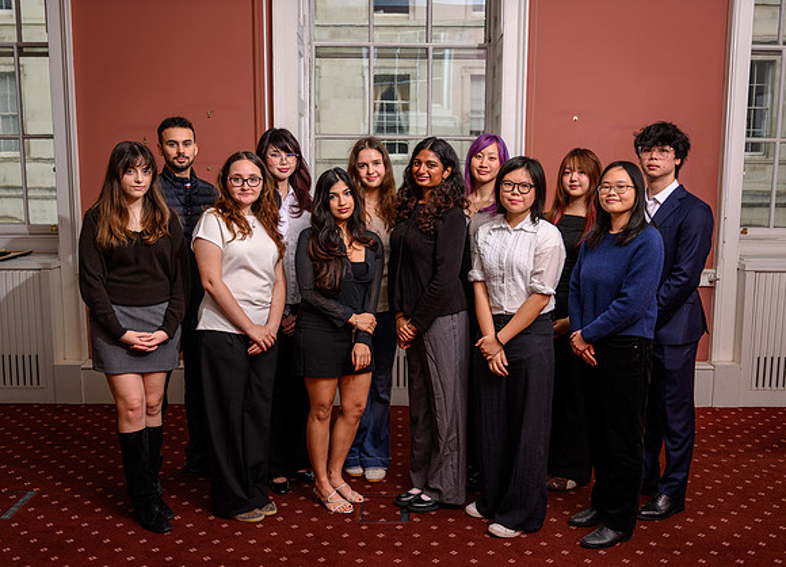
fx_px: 803
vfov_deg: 38.9
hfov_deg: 52.1
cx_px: 404
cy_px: 282
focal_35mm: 36
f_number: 4
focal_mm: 33
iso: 50
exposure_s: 1/200
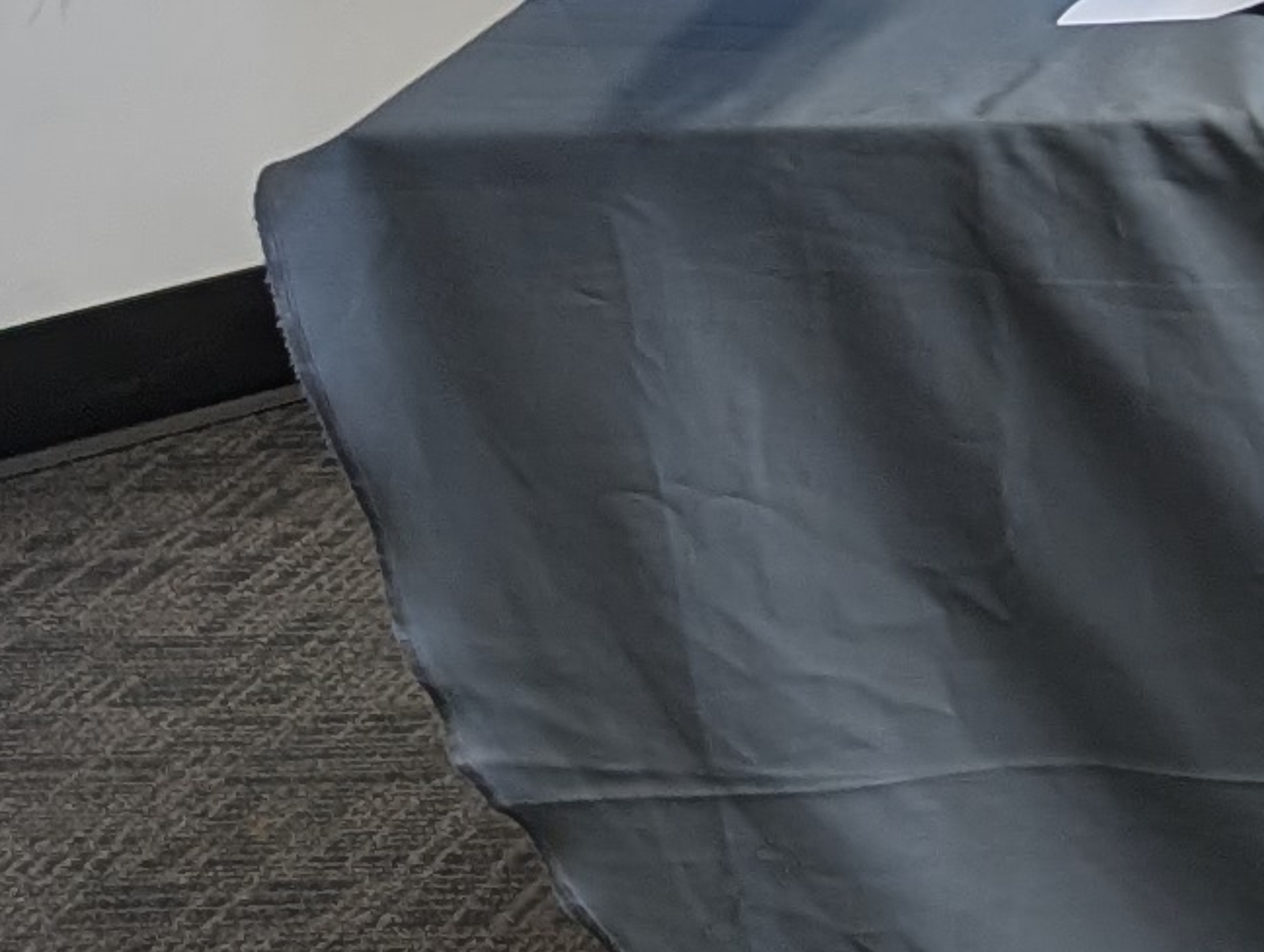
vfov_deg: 9.5
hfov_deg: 9.8
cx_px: 3849
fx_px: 5522
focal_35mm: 151
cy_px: -564
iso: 64
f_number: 1.68
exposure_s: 1/24
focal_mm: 6.9
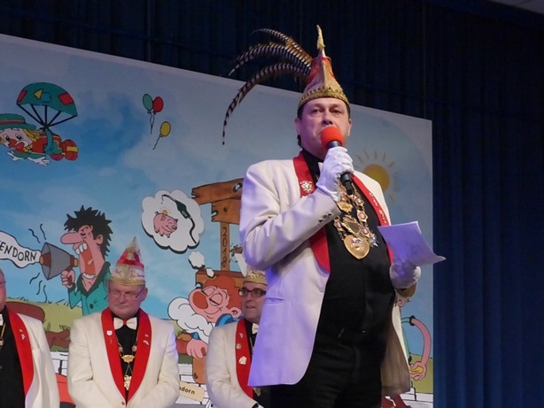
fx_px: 1824
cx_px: 272
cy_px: 204
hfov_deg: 17.0
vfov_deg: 12.8
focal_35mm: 116
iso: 1600
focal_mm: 20.9
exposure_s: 1/250
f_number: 4
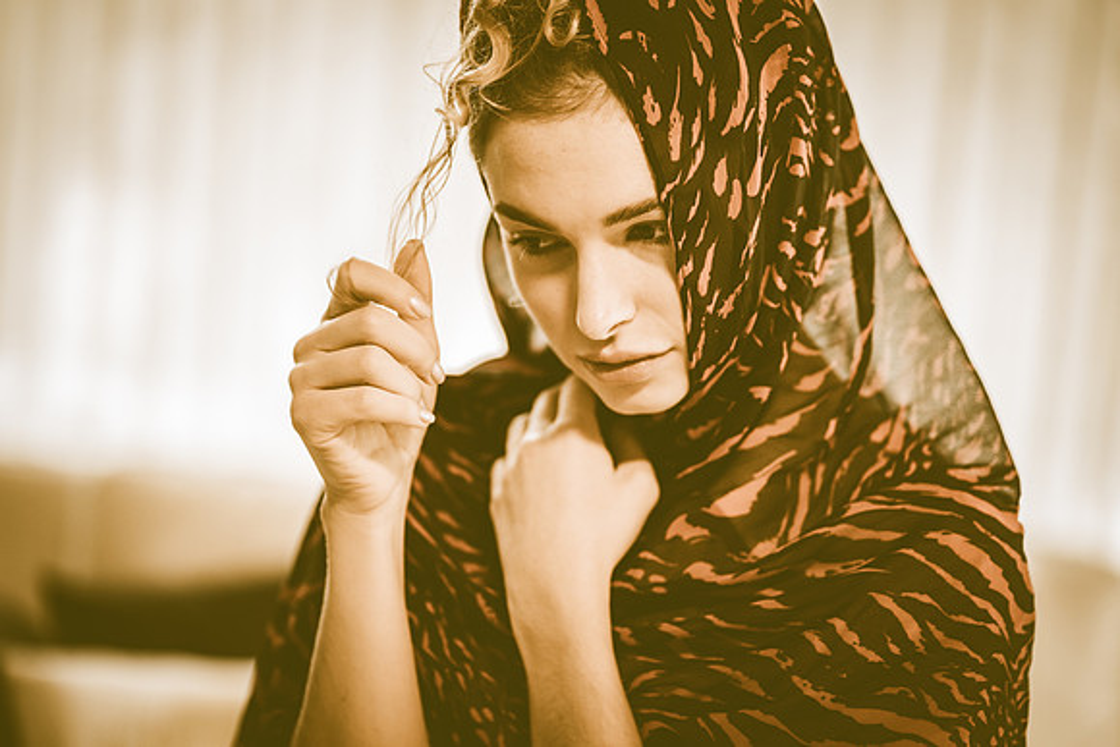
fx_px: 2645
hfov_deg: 23.9
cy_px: 374
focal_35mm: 85
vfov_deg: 16.1
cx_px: 560
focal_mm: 85
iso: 640
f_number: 1.8
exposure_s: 1/200
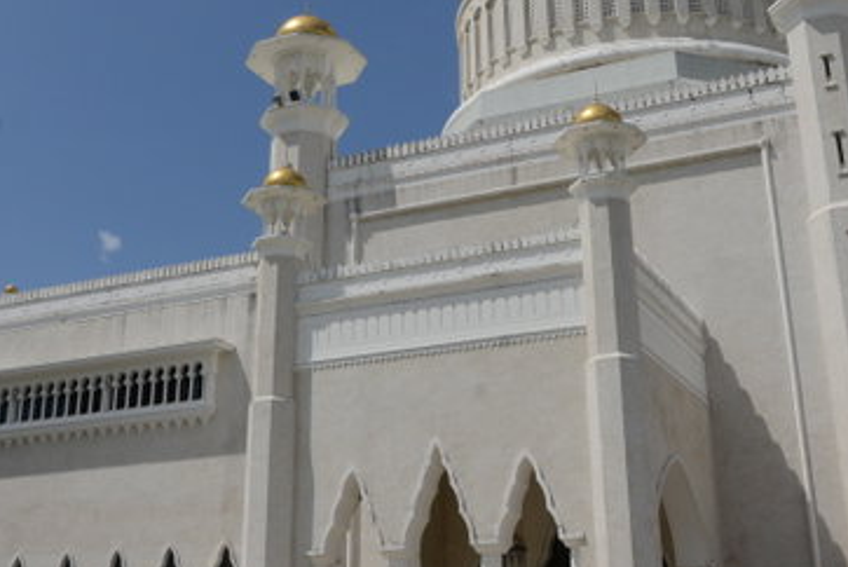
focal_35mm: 53
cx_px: 424
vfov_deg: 25.2
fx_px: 1249
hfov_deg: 37.5
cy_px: 129
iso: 320
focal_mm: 16
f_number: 13
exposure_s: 1/640
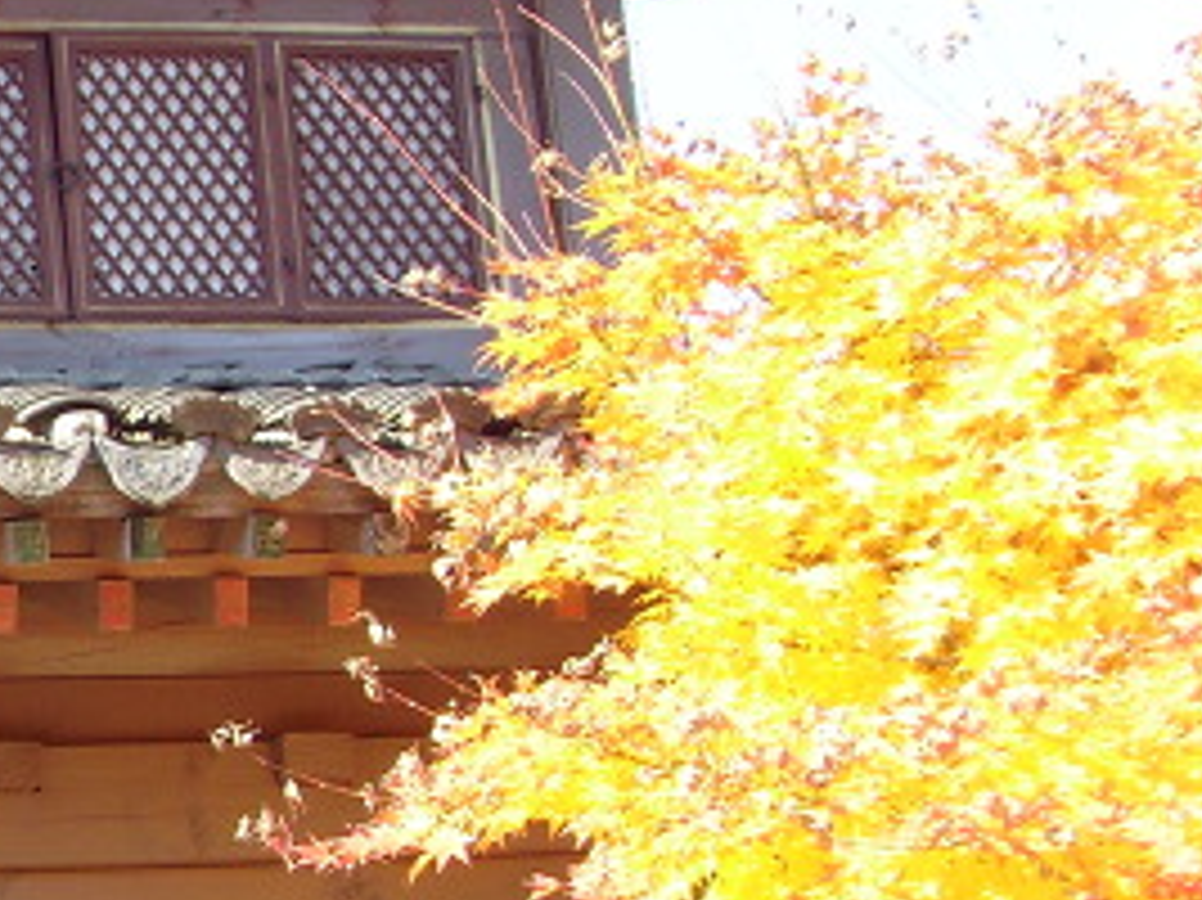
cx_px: -509
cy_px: 682
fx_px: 3575
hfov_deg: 17.5
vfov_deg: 14.3
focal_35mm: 103
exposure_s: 1/125
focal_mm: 6
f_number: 3.5
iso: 80
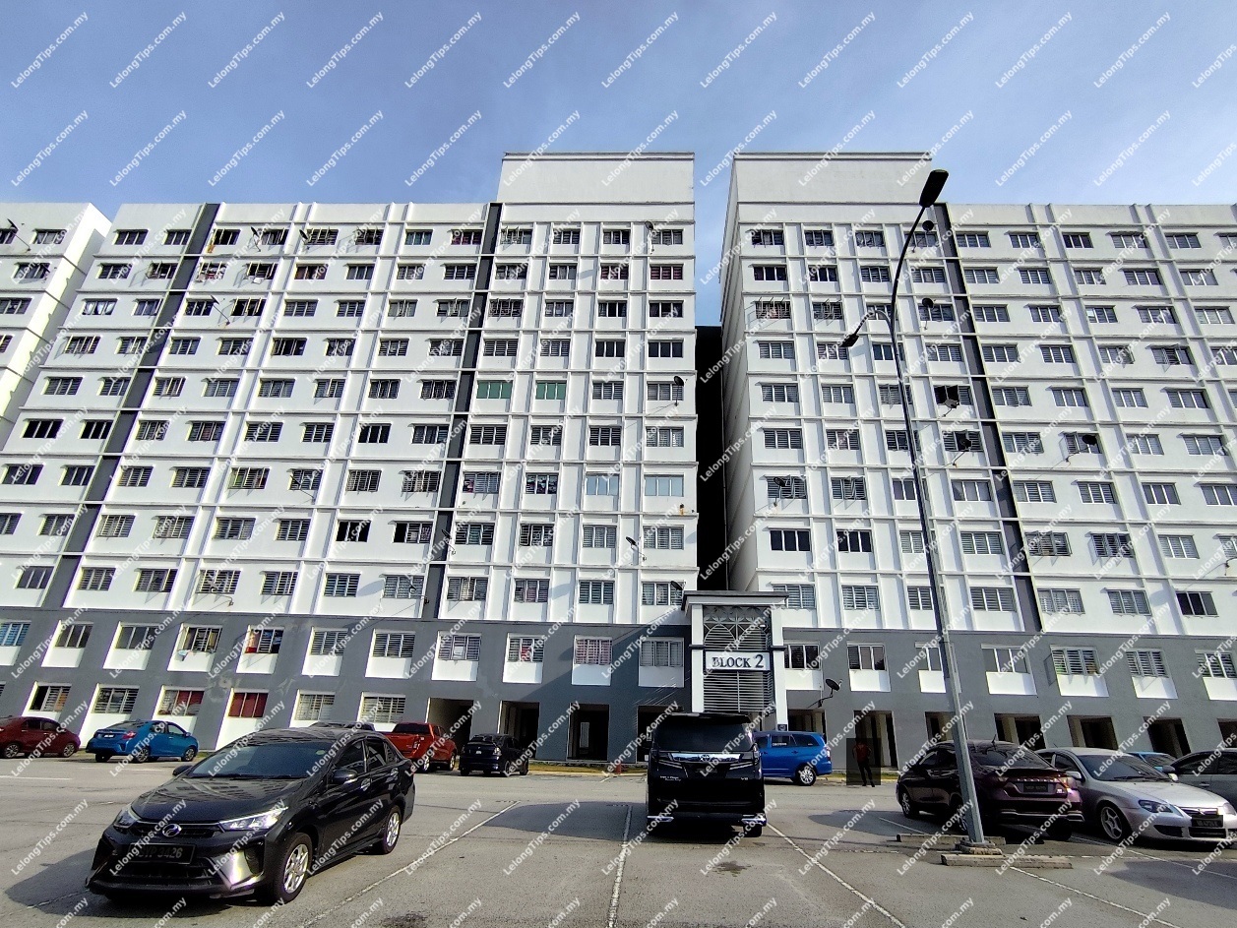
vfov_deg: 78.1
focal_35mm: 16
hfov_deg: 94.5
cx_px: 618
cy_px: 464
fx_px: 572
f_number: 2.2
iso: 50
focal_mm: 1.65
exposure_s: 1/1600
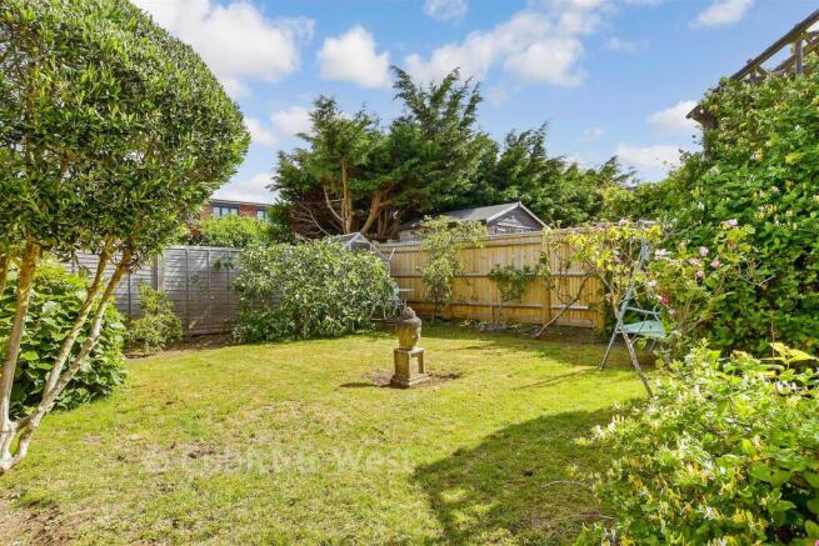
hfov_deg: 81.2
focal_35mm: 21
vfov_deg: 59.5
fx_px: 478
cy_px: 273
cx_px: 410
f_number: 8
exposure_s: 1/320
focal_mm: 14
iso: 200
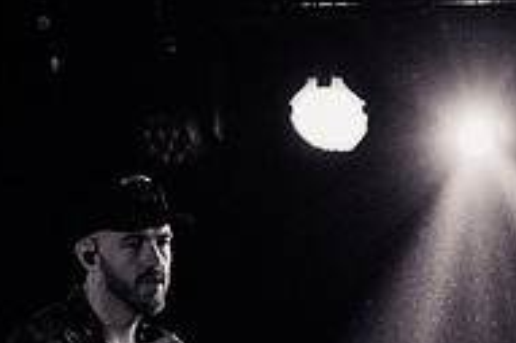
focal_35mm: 547
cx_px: 376
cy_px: 433
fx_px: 7833
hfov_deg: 3.8
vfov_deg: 2.5
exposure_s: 1/320
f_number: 4
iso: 3200
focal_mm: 180
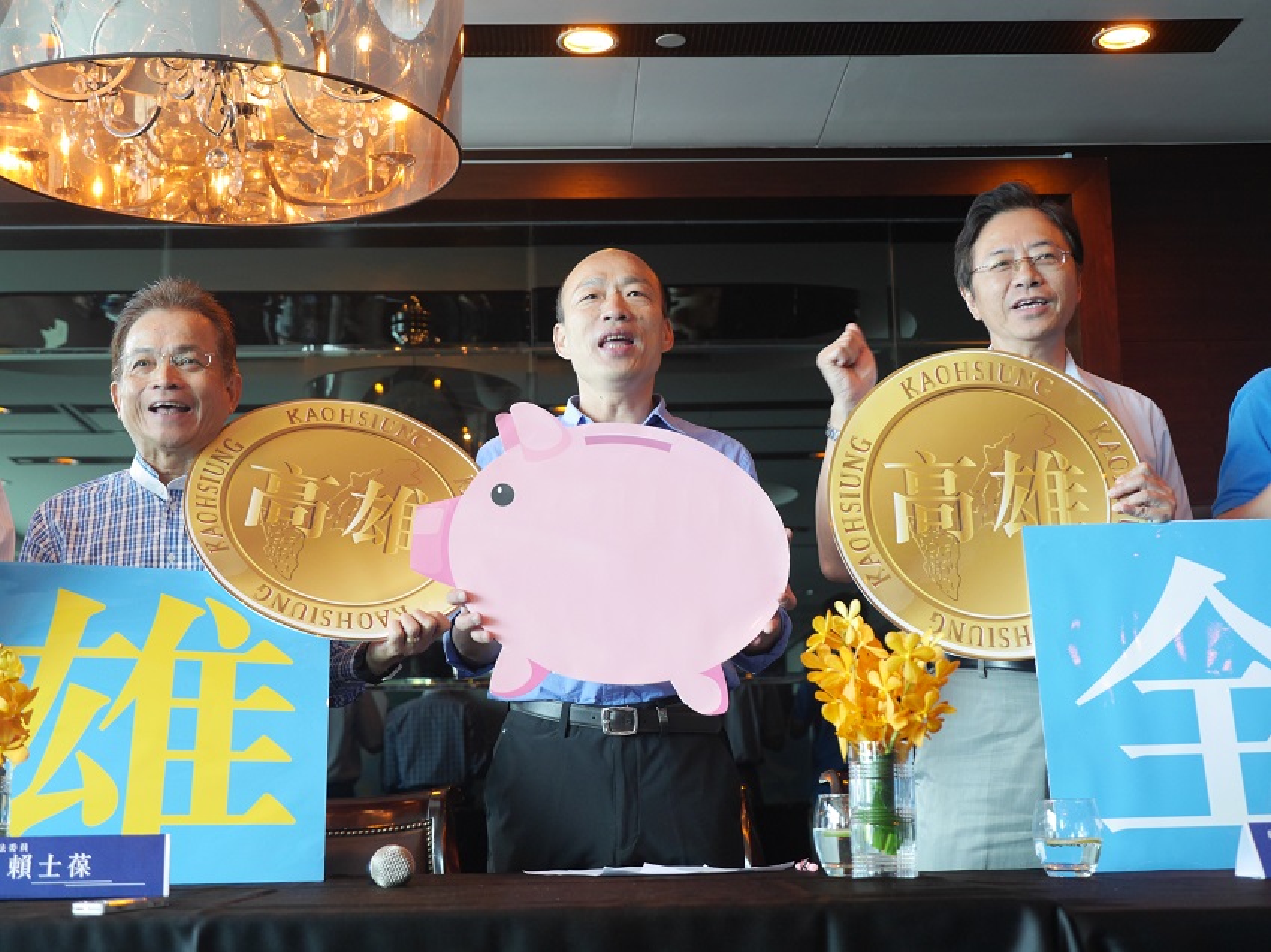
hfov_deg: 36.8
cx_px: 636
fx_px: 1909
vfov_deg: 28.0
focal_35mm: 52
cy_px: 476
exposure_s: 1/60
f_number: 2.8
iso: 800
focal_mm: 26
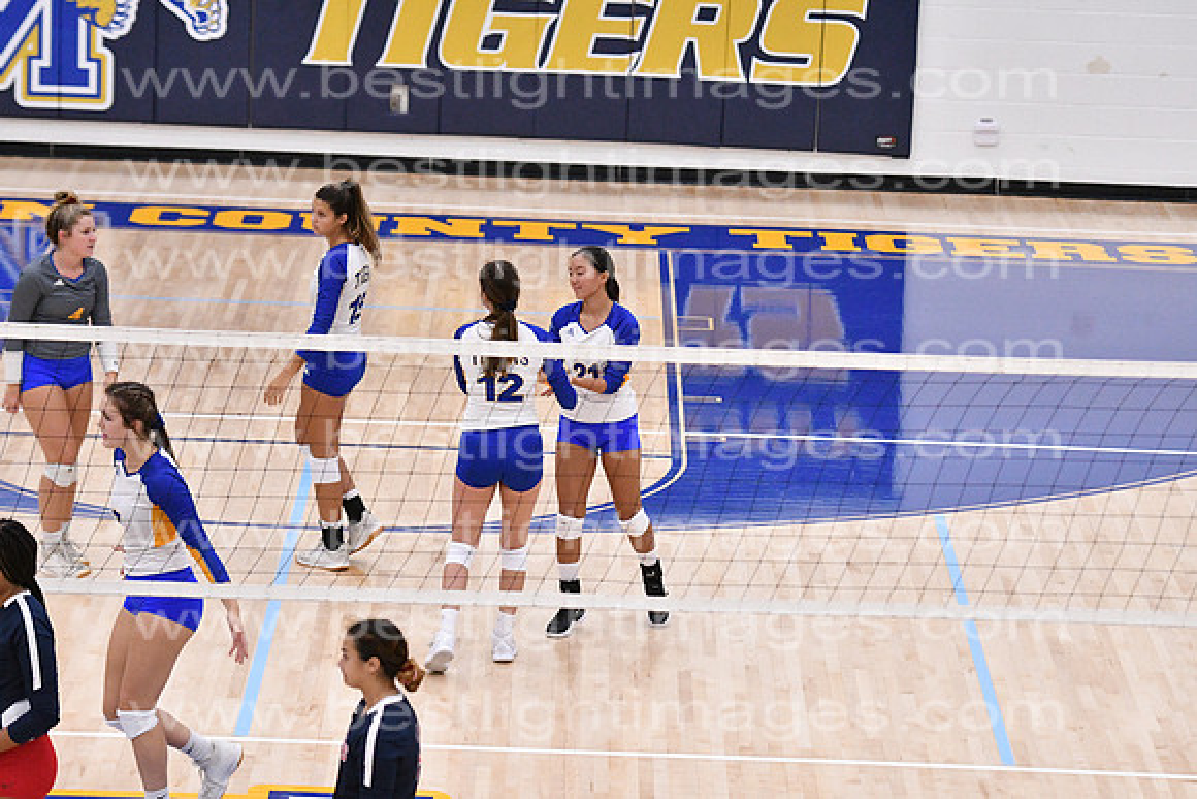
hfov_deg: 13.4
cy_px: 400
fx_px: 5088
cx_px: 598
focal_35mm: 153
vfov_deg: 9.0
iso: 6400
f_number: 3.2
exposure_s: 1/1000
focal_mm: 102
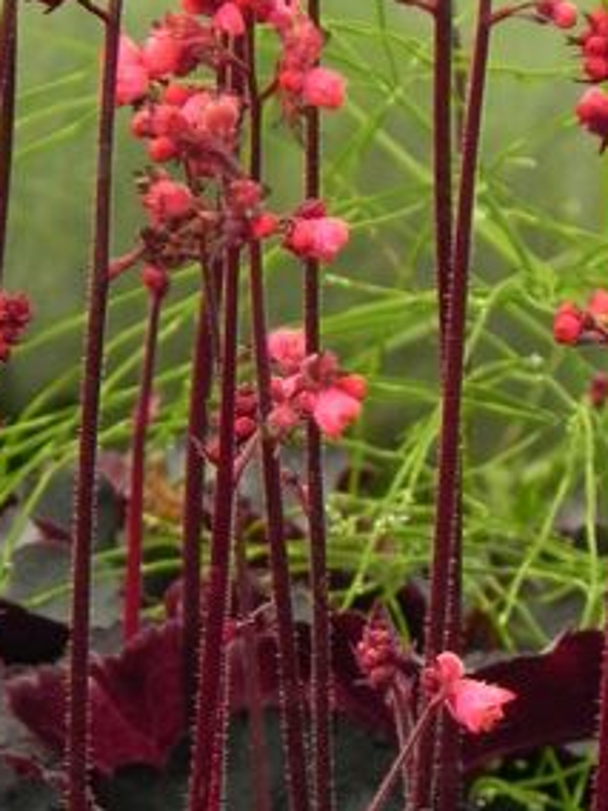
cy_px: 288
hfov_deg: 1.8
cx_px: 177
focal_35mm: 820
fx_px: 19203
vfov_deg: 2.4
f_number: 5
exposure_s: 1/160
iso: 160
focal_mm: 51.8
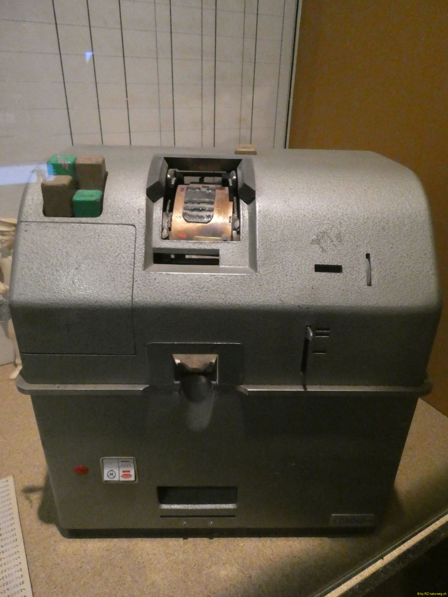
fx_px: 414
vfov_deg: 71.6
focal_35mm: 24
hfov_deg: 56.8
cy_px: 298
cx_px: 224
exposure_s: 1/20
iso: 1600
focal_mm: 4.3
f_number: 3.3
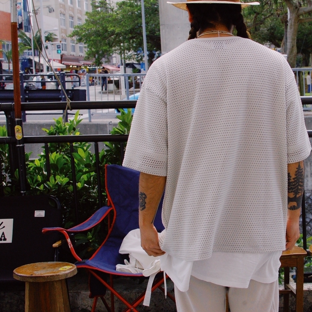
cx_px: 227
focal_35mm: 69
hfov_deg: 24.9
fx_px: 700
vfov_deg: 25.1
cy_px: 155
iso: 800
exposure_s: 1/400
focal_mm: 35
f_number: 10
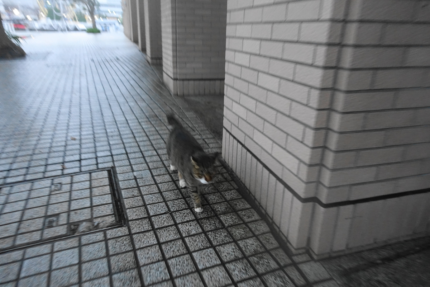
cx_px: 215
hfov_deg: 73.7
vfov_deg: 53.1
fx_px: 287
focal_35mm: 24
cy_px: 144
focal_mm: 8.8
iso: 1600
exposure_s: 1/25
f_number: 1.8
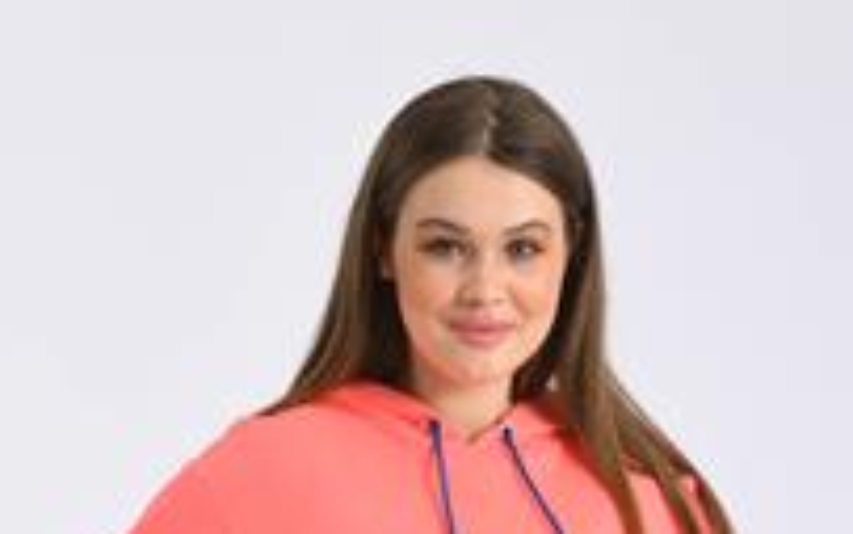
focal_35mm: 305
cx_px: 475
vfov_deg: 4.3
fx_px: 7092
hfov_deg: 6.9
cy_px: 765
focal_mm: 135
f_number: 9
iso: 100
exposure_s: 1/160
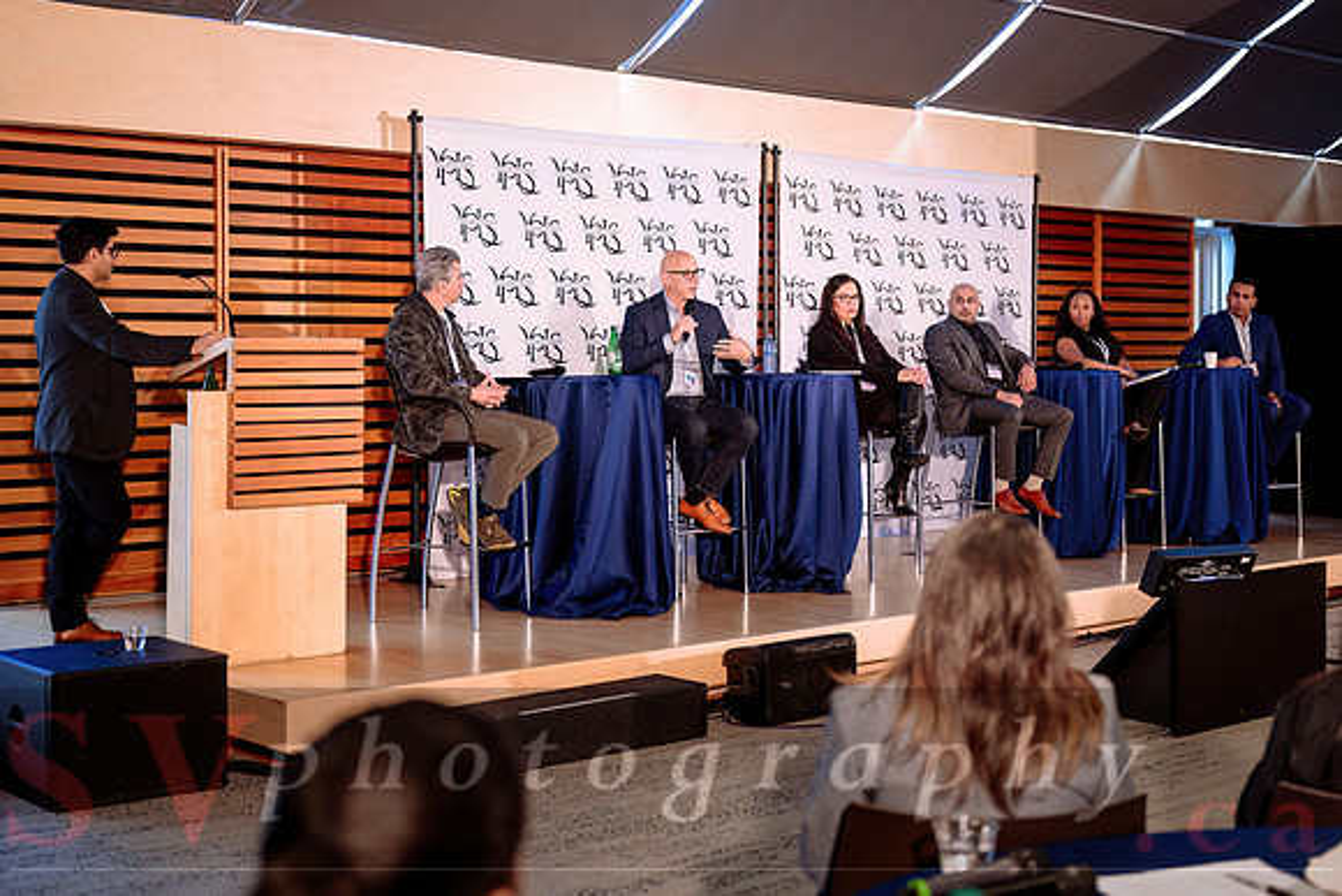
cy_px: 398
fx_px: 1851
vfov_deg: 27.2
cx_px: 677
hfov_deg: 39.8
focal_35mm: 50
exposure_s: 1/160
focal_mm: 43
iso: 640
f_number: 2.8
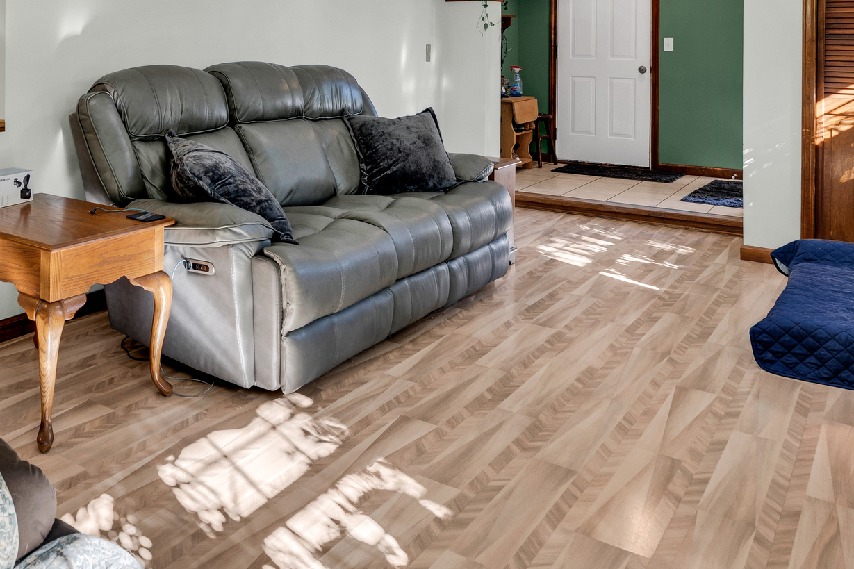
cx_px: 145
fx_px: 830
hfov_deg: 50.4
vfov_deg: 35.3
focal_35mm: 35
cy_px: 41
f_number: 8
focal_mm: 14
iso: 200
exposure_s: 1/320
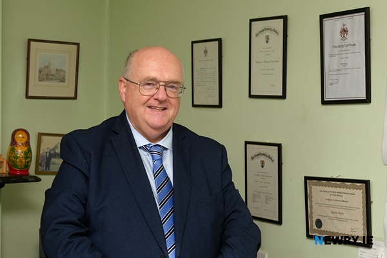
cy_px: 129
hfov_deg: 40.3
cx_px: 194
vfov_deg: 27.5
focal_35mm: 49
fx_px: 527
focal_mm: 32.9
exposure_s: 1/250
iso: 400
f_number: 5
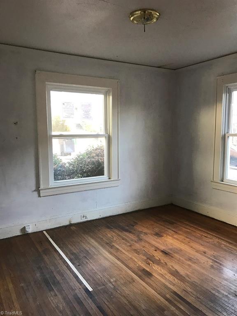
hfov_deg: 49.7
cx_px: 118
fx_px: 256
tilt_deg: -5.3
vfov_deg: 63.4
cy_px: 158
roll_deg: +0.1
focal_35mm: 28
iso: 40
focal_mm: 3.99
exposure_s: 1/20
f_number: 1.8
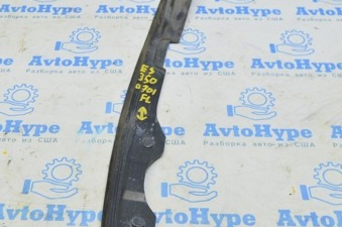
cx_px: 129
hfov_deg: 38.7
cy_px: 161
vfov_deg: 26.2
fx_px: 484
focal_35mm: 51
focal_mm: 18
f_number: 5.6
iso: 400
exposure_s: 1/20
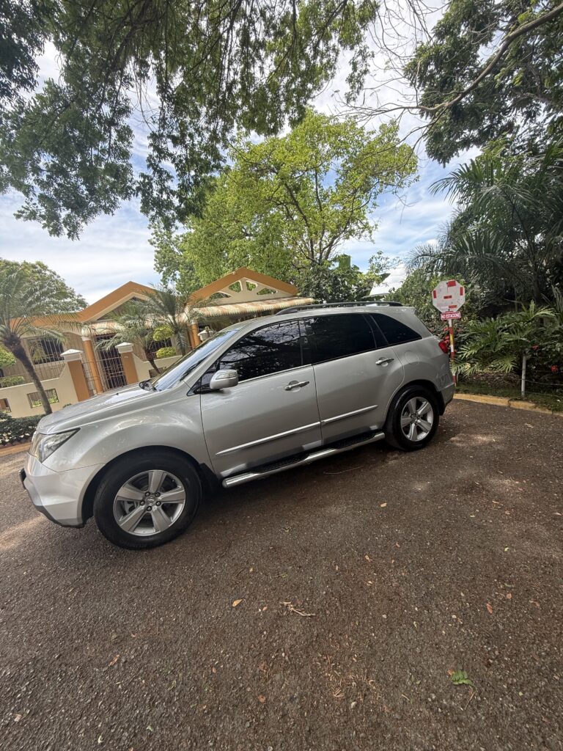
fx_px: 304
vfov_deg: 102.1
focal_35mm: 14
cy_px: 376
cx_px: 282
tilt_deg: -8.1
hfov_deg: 85.7
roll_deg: +9.2
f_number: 2.2
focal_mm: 2.22
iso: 64
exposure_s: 1/398
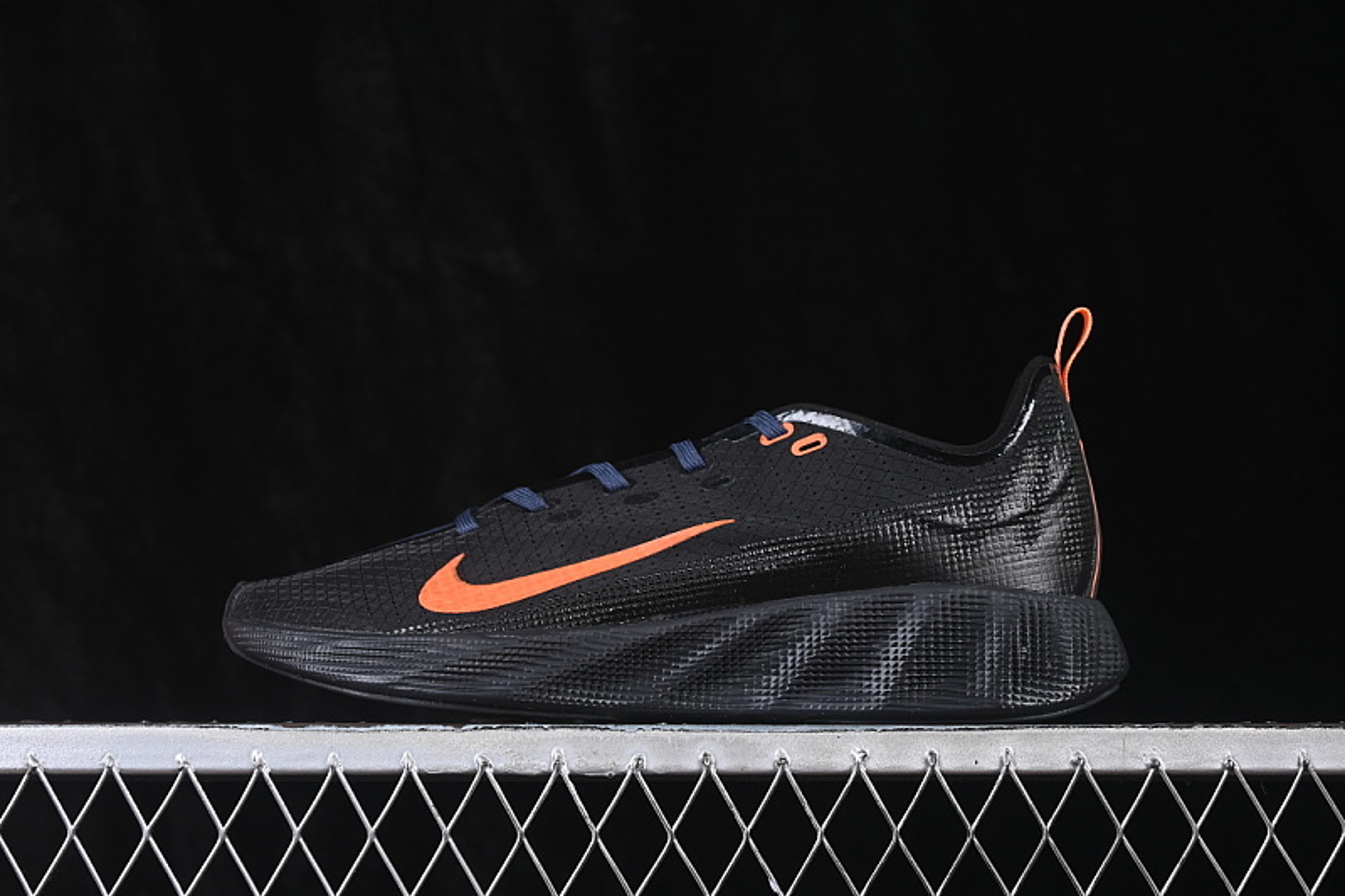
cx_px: 672
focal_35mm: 75
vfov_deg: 18.2
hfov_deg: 27.0
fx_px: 2801
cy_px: 448
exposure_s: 1/60
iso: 160
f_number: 6.3
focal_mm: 50
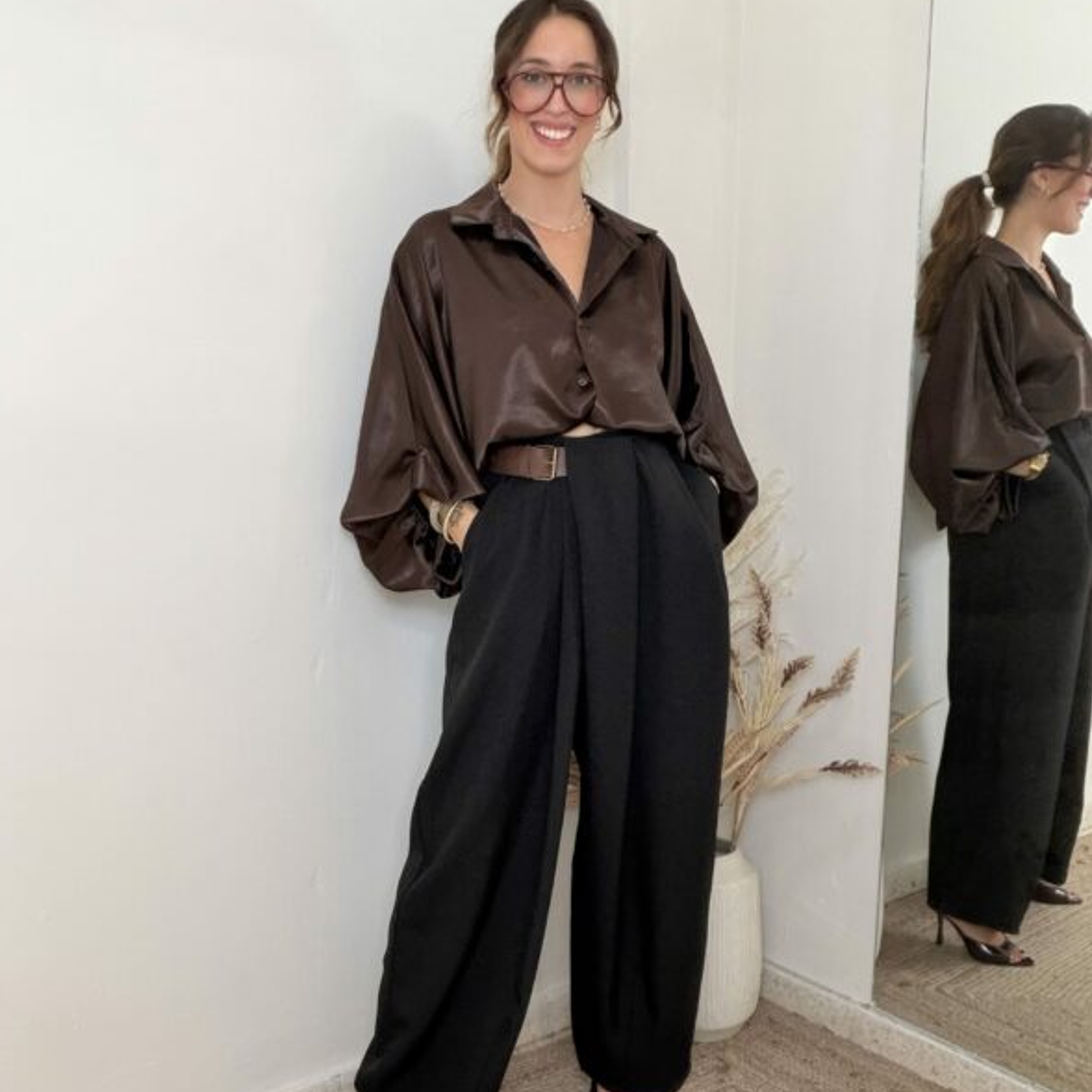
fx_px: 1285
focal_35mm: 36
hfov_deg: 46.0
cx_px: 540
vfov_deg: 46.0
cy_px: 569
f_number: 1.9
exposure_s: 1/60
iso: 125
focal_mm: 2.71
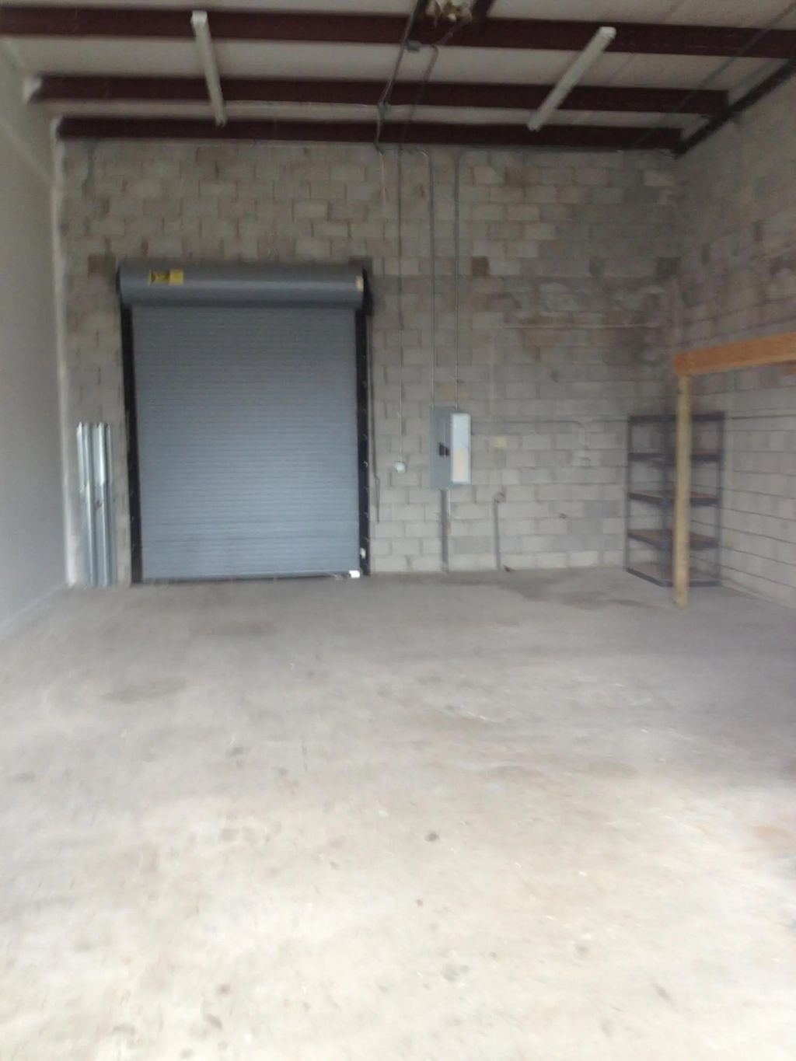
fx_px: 1073
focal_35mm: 35
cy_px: 530
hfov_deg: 40.7
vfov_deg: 52.6
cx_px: 398
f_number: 2.4
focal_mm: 4.28
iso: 50
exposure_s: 1/30
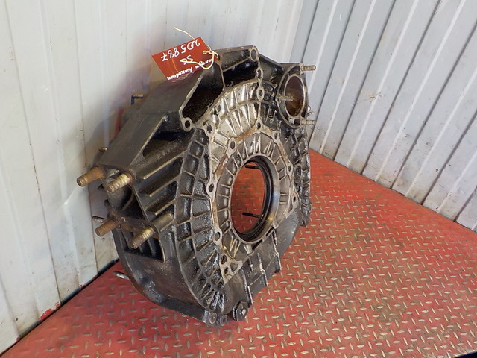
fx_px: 413
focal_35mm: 30
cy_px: 179
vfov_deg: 46.8
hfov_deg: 60.0
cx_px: 238
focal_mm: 4.1
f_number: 3.3
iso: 250
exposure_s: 1/30
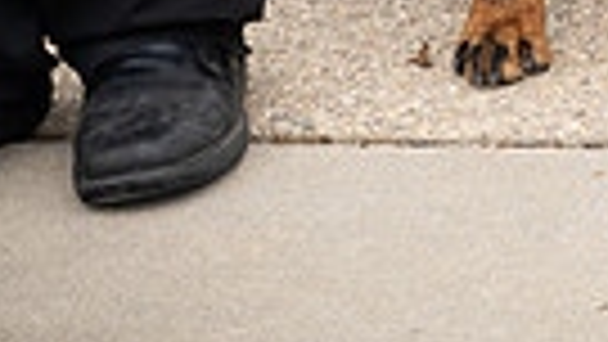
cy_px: -616
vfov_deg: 4.5
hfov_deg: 8.2
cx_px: 599
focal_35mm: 262
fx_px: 4225
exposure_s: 1/500
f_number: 4
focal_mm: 75
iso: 640
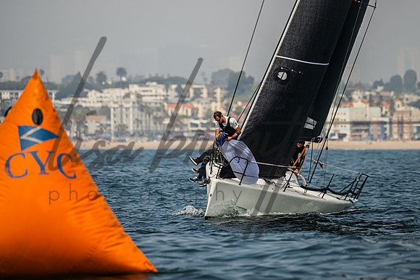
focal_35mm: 513
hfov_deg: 4.0
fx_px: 5988
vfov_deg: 2.7
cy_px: 111
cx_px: 244
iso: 500
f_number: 5.6
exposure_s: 1/4000
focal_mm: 400
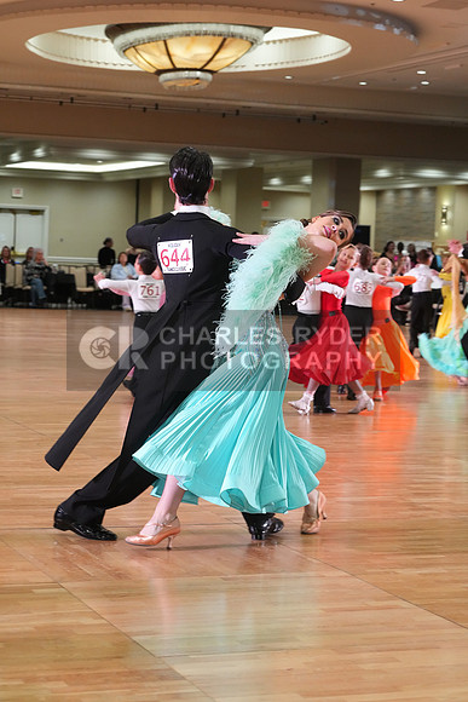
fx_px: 1578
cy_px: 351
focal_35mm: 81
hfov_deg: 16.9
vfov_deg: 25.1
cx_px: 234
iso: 4000
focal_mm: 81
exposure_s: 1/200
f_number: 6.3
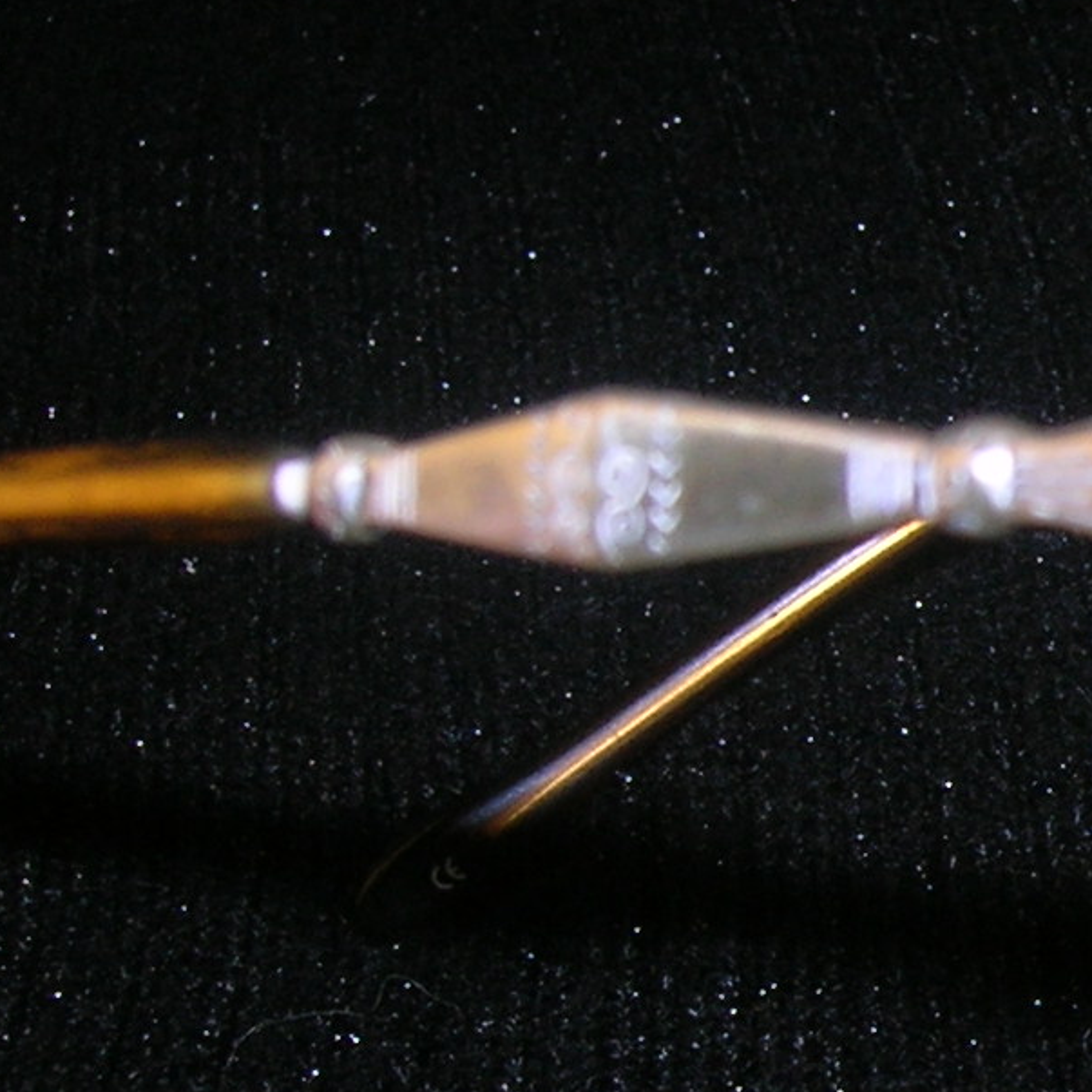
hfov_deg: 14.5
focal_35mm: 114
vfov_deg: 15.3
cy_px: 675
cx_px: 1528
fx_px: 4069
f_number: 4.9
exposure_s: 1/60.1
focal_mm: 5.7
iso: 50
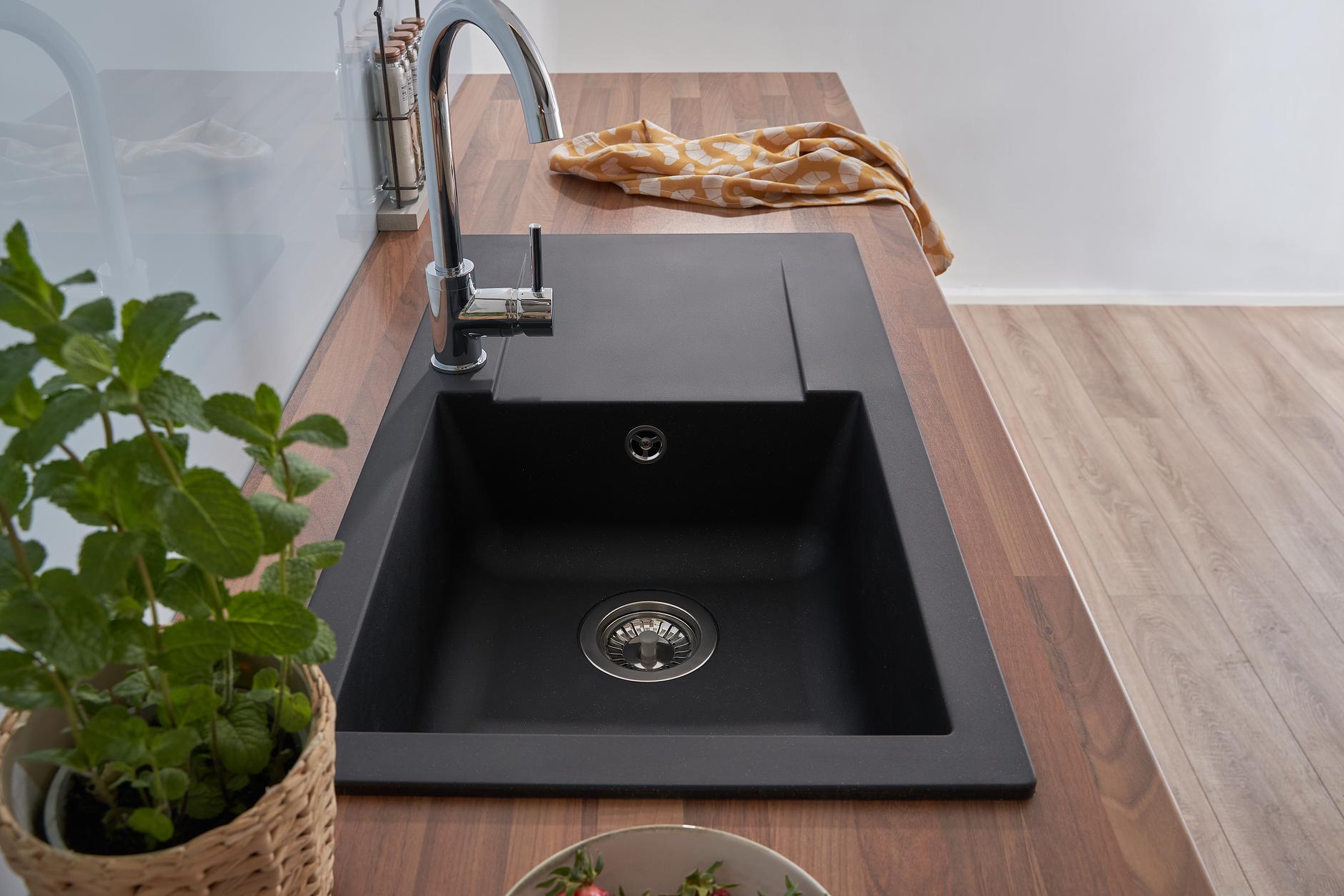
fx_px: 1195
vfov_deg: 41.1
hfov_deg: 58.7
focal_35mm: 32
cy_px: 432
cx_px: 647
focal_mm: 30
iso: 200
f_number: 9
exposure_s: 1/160
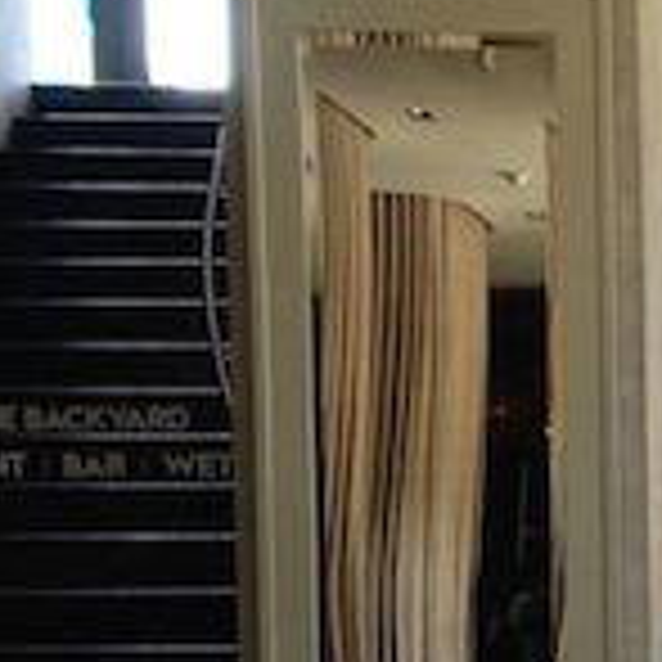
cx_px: 1135
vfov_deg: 12.4
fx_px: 3007
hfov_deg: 11.7
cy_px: 714
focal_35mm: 139
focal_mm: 4.12
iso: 64
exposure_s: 1/20
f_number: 2.4
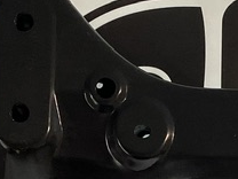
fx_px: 1100
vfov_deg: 8.3
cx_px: 223
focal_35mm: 160
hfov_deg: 12.2
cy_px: 465
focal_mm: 4.25
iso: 100
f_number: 1.8
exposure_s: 1/121
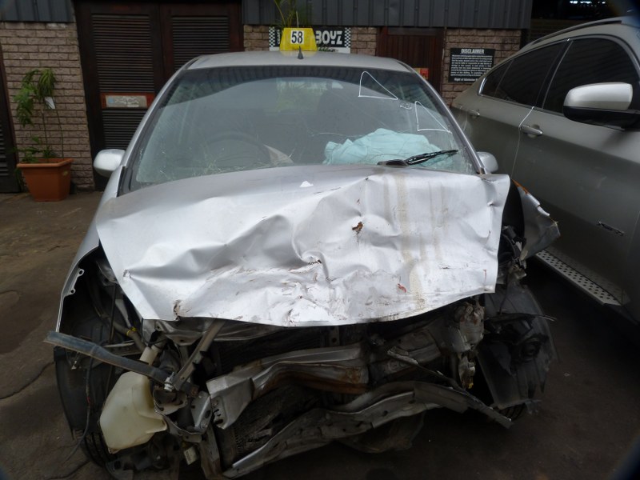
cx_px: 320
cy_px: 240
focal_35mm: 25
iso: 80
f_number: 4
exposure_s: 1/125
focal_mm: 4.5
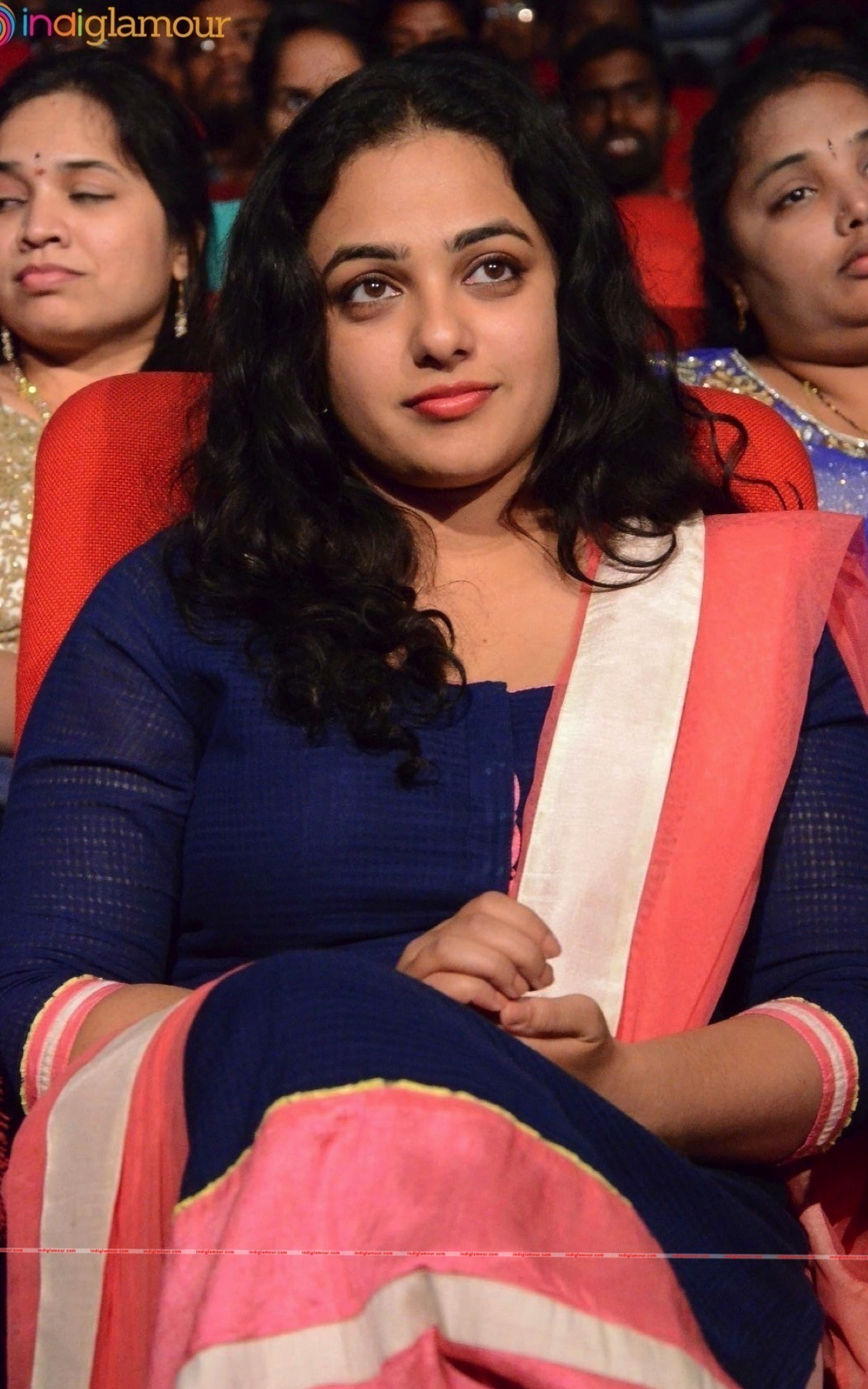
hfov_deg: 10.7
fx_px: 4656
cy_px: 696
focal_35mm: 123
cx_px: 426
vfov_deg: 17.0
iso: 8000
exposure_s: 1/125
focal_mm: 80
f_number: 5.6
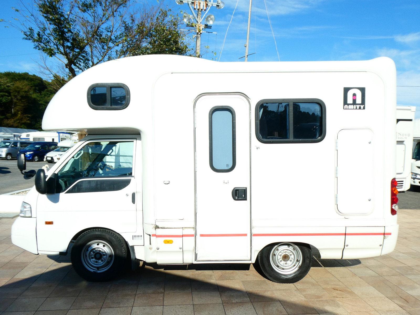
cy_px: 158
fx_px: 340
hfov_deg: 63.4
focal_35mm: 28
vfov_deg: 49.7
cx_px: 210
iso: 80
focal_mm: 5
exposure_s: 1/800
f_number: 4
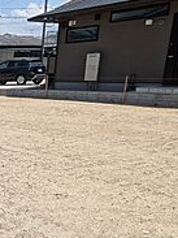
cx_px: -122
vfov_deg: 41.0
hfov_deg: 22.4
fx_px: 316
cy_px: 147
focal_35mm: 46
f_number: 2.2
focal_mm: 1.83
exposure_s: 1/2404
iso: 72
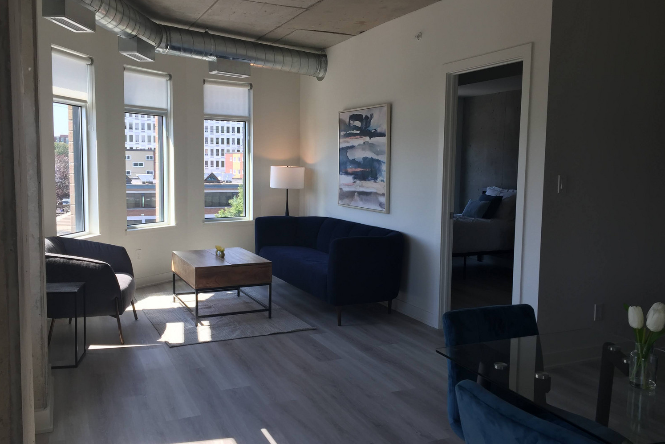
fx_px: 573
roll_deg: -0.5
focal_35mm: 31
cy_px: 214
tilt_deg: -5.1
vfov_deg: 42.3
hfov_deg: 60.3
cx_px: 326
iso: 32
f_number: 2.2
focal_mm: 4.15
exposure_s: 1/186
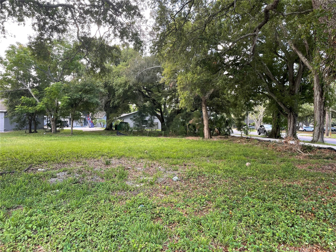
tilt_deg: +0.7
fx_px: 252
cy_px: 126
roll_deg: -0.6
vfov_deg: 53.1
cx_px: 168
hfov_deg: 67.3
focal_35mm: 26
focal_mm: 4.2
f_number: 1.6
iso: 50
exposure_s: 1/121
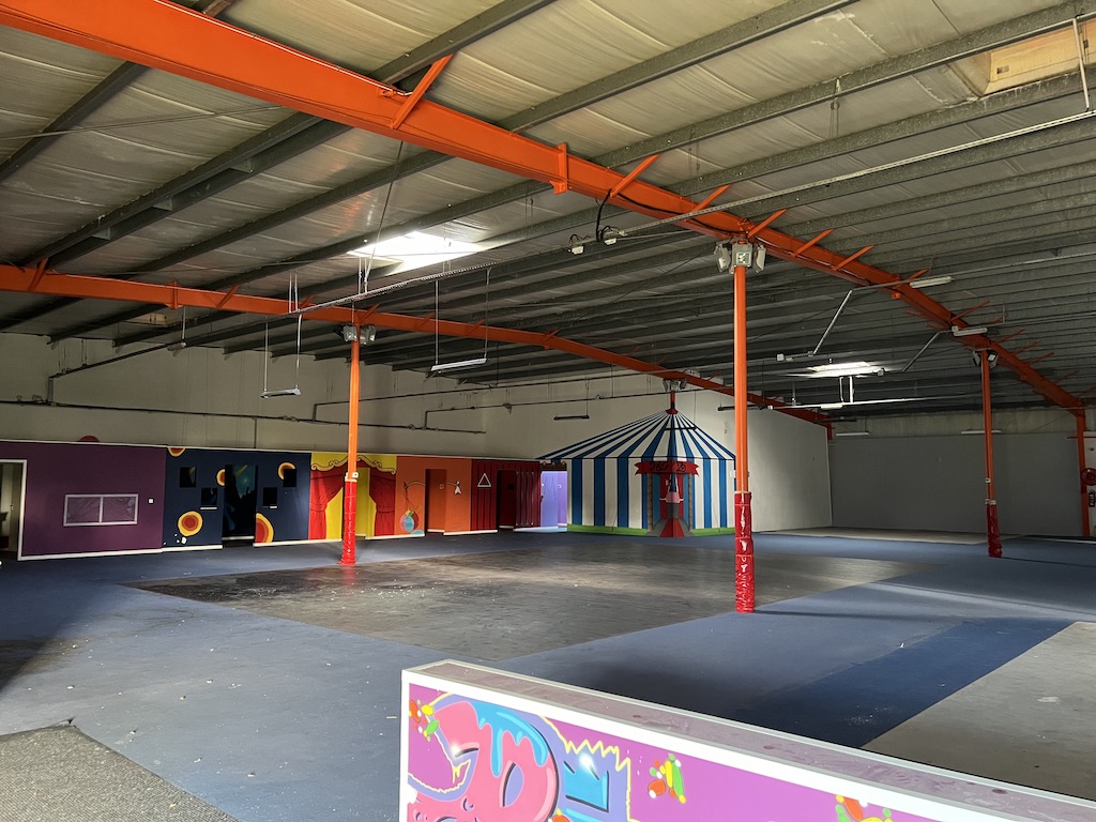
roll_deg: +0.1
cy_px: 411
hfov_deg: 67.3
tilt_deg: +6.0
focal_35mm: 26
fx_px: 823
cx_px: 548
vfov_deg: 53.1
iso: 640
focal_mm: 5.7
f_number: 1.5
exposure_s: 1/40
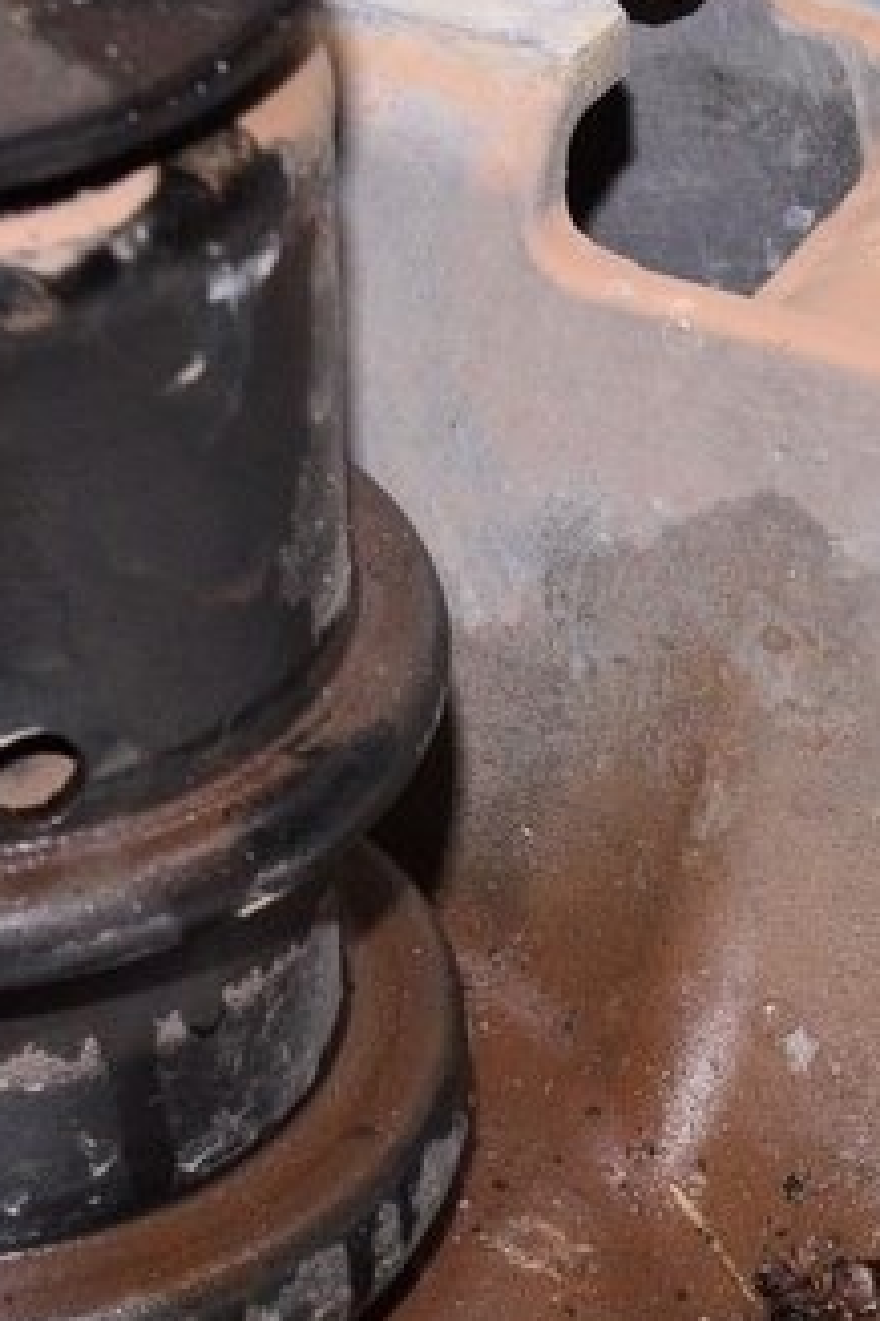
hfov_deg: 9.0
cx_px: 1150
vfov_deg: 13.5
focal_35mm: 150
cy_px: 1222
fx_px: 5500
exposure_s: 1/160
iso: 1600
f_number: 8
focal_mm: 32
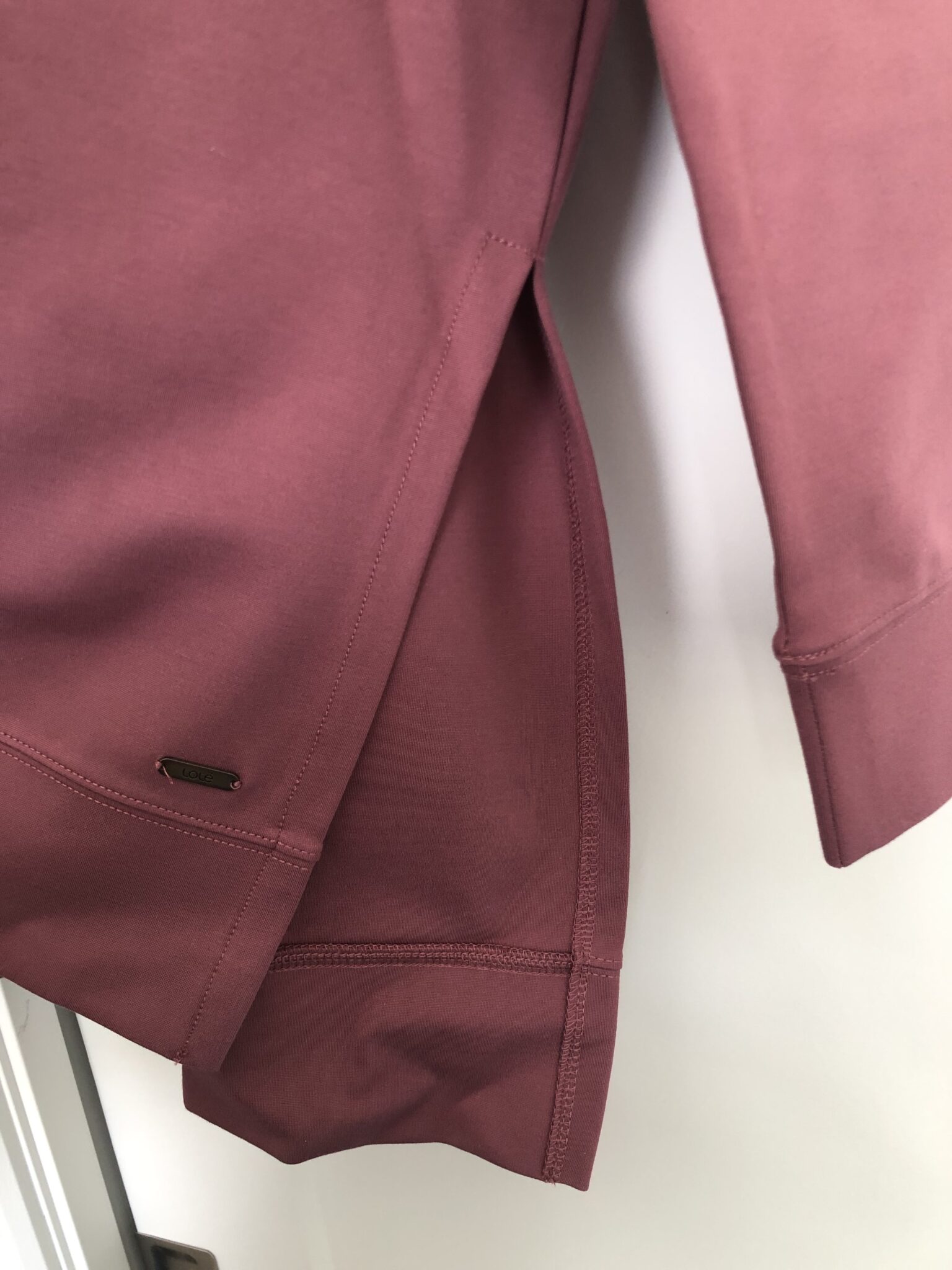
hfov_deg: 49.7
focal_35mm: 28
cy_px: 635
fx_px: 1027
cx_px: 476
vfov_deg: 63.4
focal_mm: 4
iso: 32
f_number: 1.8
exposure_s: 1/24
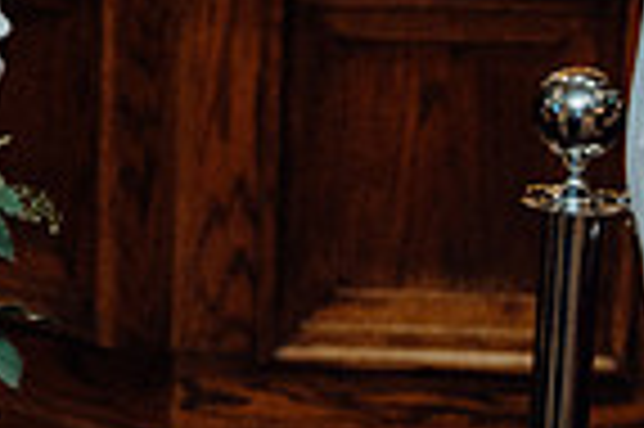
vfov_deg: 5.7
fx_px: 4288
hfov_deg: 8.2
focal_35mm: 240
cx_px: -567
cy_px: -187
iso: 2500
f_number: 3.5
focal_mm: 59
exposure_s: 1/160
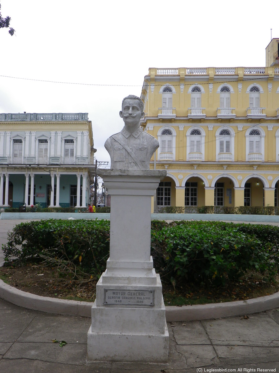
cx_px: 140
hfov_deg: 41.8
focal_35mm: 34
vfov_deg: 54.0
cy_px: 186
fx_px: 365
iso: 80
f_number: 3.5
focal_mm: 6.1
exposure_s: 1/125
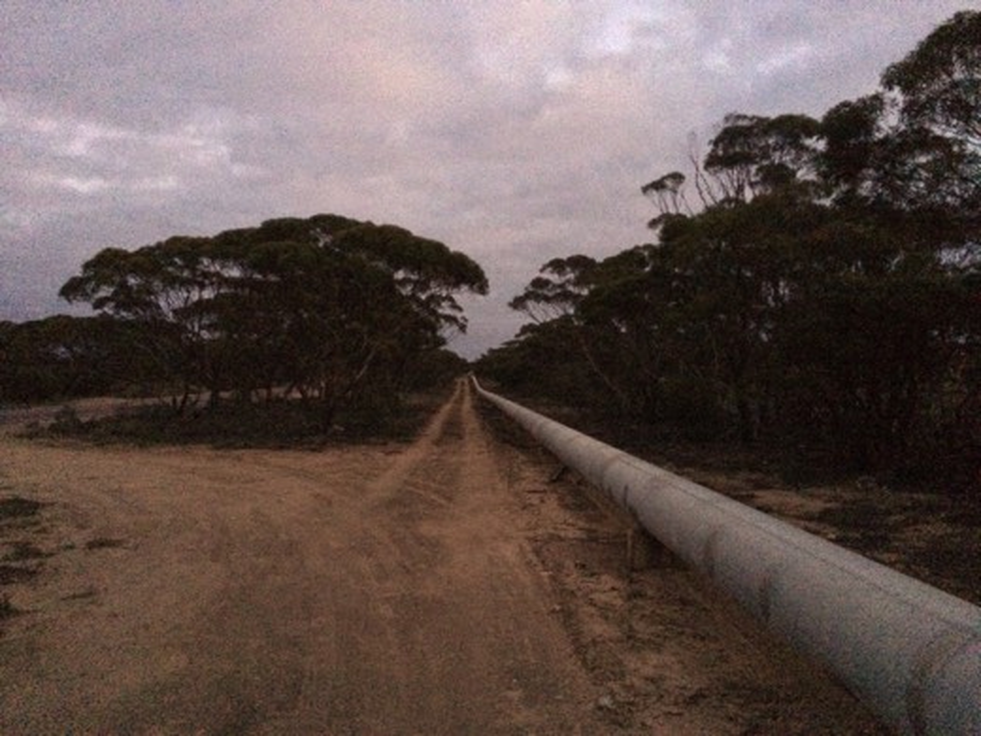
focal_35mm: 29
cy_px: 368
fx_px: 822
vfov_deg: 48.2
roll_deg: +2.8
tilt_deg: -0.2
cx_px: 490
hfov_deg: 61.7
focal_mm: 4.15
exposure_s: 1/15
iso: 2000
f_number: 2.2
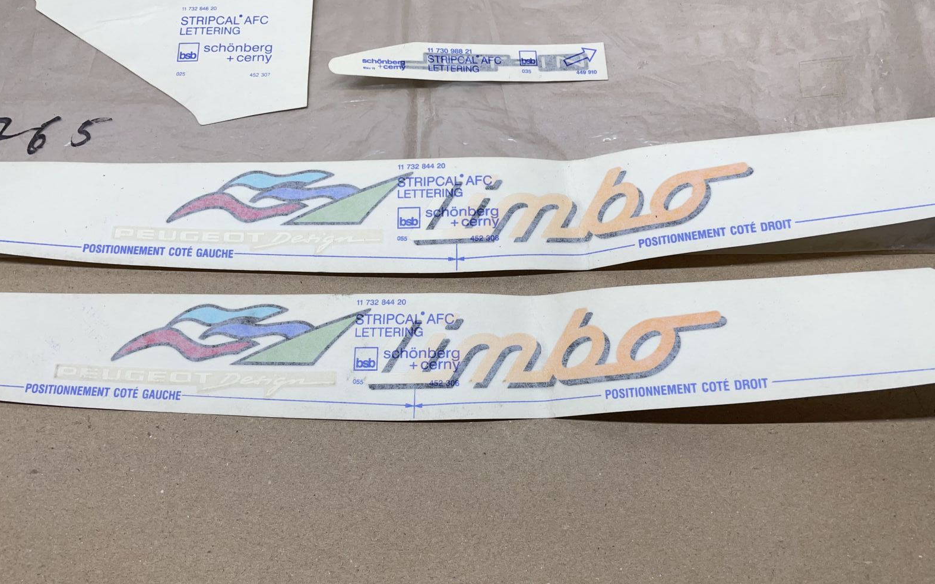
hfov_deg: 66.5
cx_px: 462
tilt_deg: -73.4
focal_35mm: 28
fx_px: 713
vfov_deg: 44.5
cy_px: 306
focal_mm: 4.2
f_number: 1.6
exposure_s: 1/113
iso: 32
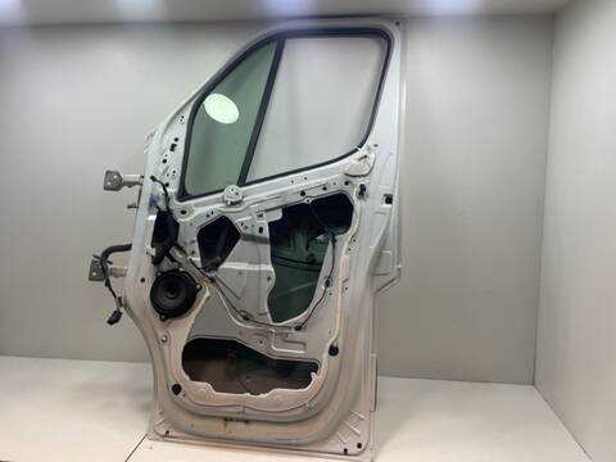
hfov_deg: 67.3
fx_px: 463
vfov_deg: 53.1
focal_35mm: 26
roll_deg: +0.0
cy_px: 231
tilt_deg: -6.9
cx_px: 308
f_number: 1.6
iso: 50
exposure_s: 1/100
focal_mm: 4.2
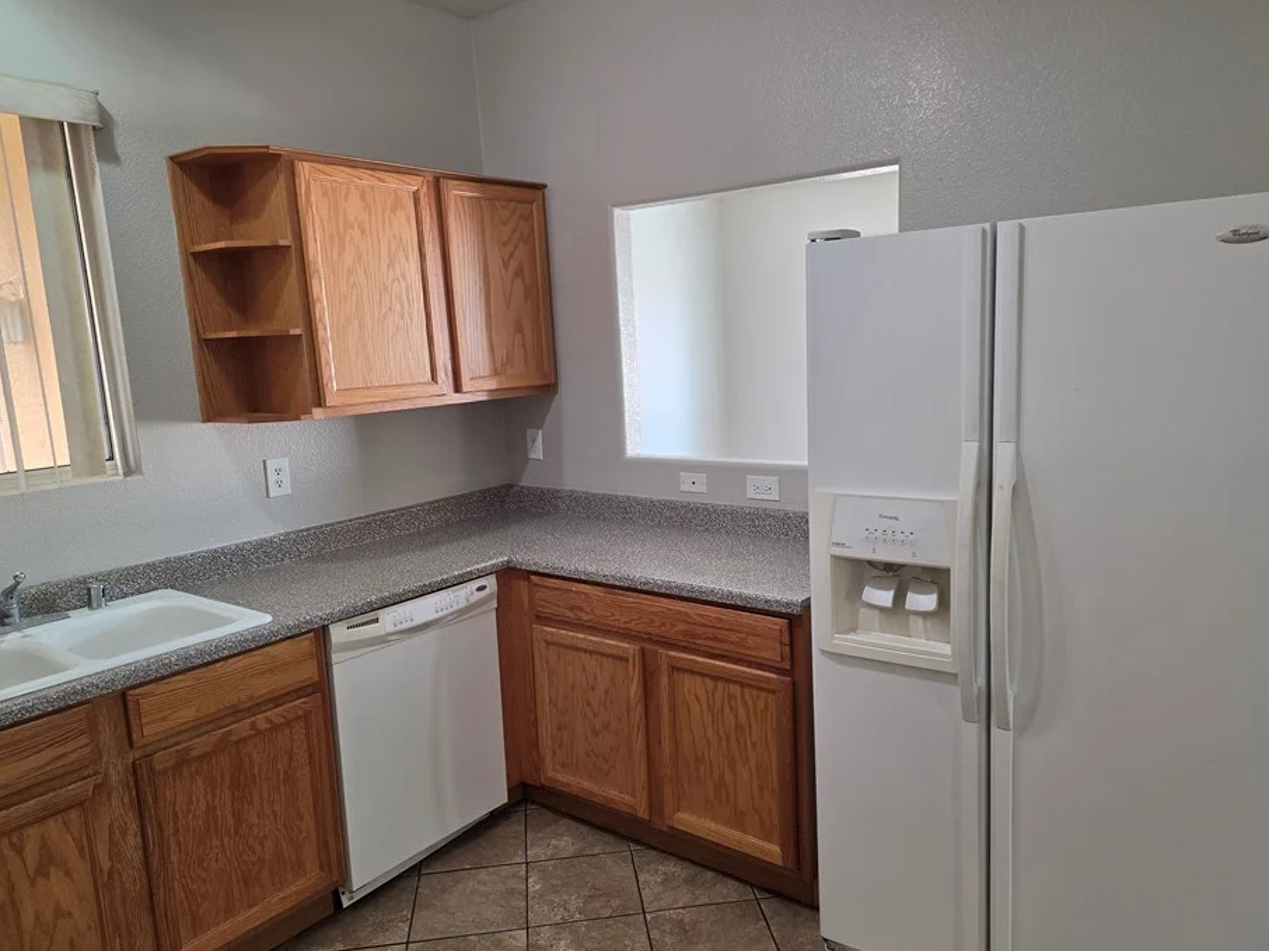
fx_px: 953
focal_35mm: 26
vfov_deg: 53.0
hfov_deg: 67.3
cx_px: 646
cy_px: 490
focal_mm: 6.25
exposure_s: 1/120
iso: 160
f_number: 1.7
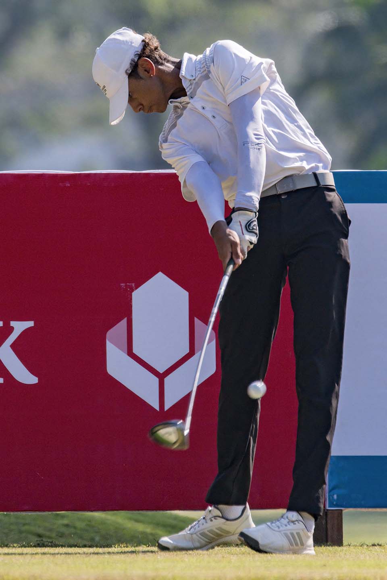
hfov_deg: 2.1
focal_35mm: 650
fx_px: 10480
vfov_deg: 3.2
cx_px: 194
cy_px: 290
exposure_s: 1/2000
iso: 450
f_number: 8
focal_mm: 650
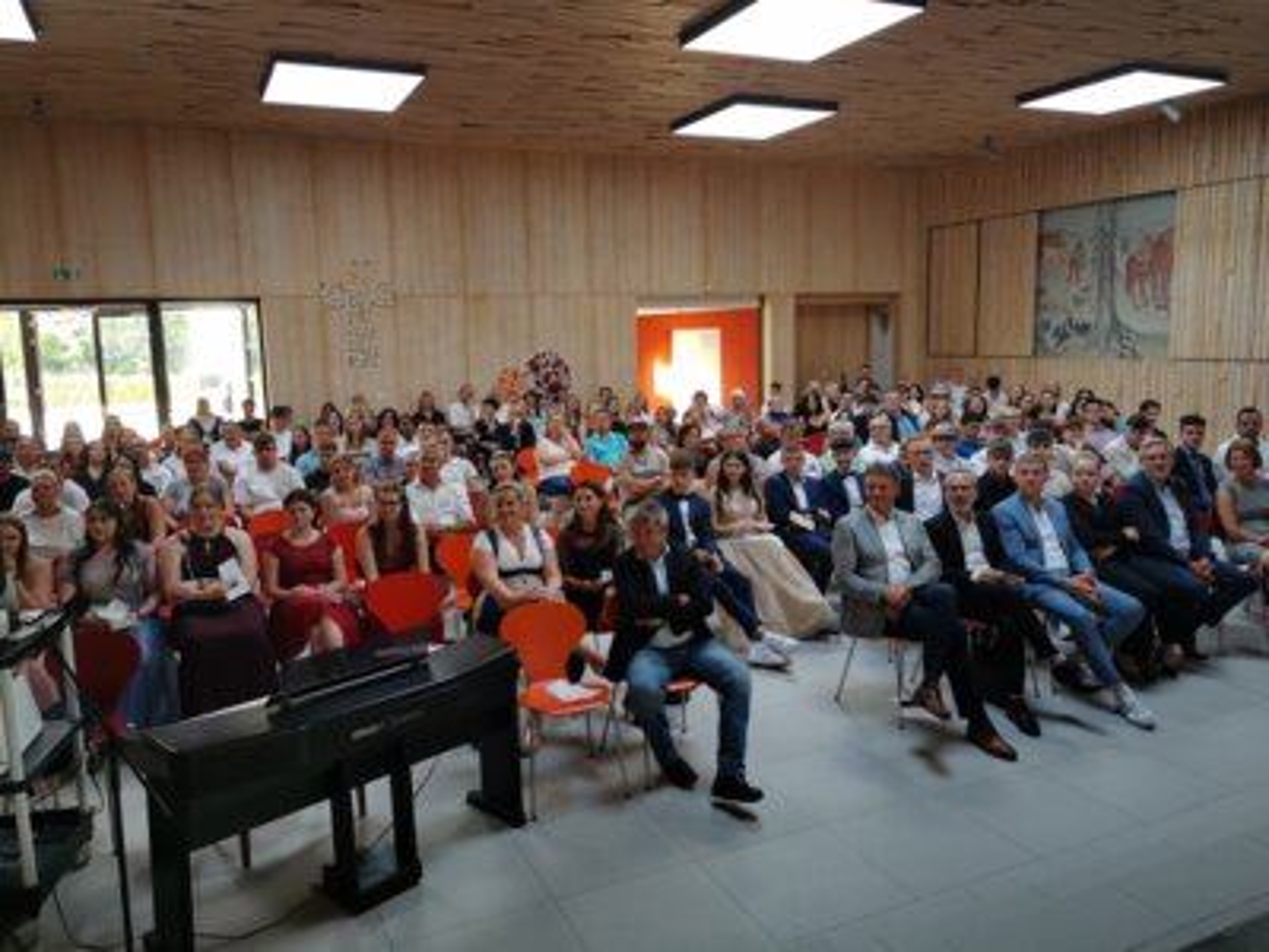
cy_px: 476
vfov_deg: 51.4
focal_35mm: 27
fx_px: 990
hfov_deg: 65.3
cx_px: 634
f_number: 1.6
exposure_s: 1/60
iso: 100
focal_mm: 5.56
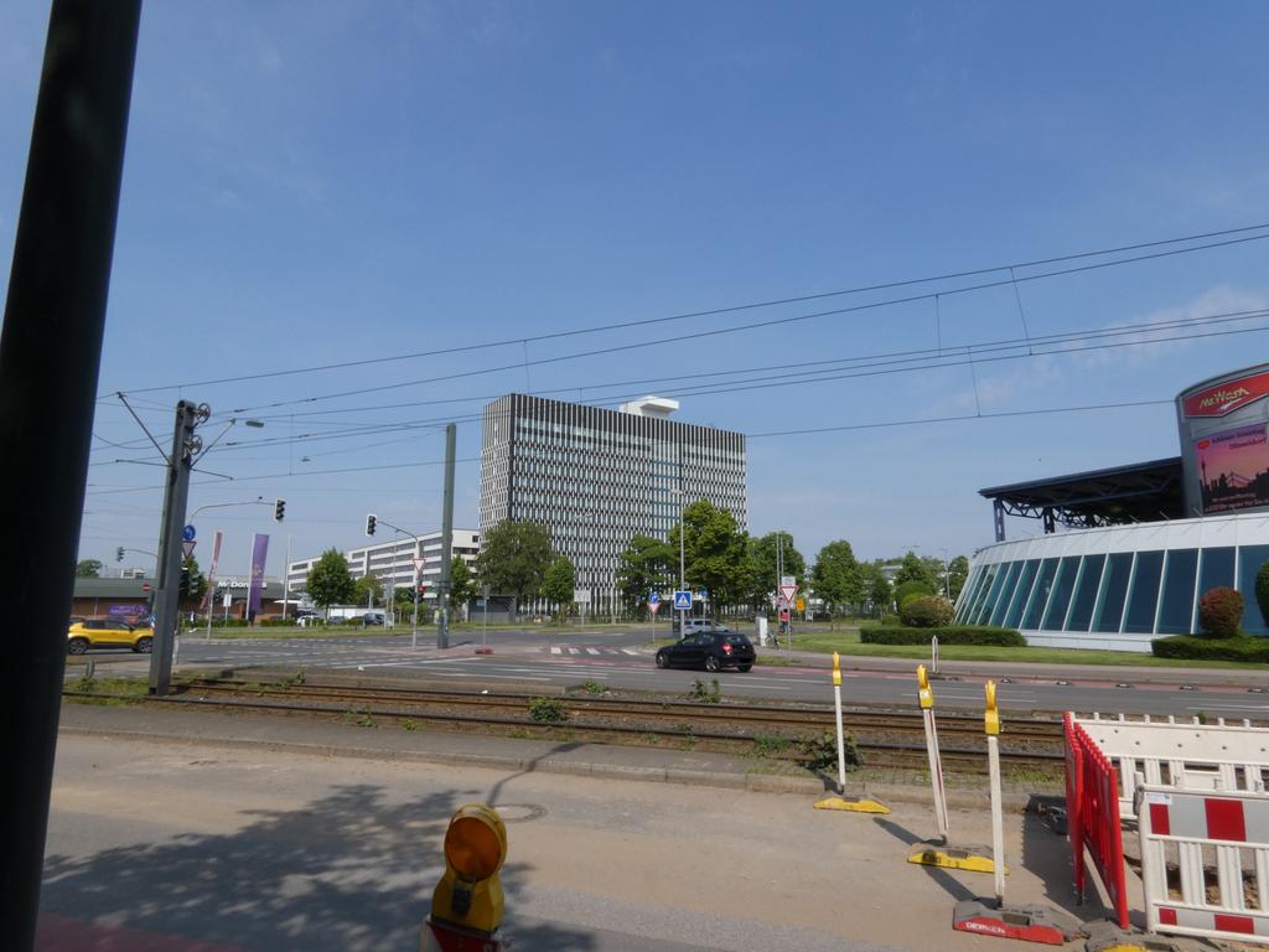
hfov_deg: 81.7
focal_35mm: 20
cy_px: 476
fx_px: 733
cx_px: 634
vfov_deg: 66.0
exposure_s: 1/250
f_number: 8
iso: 80
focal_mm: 3.6
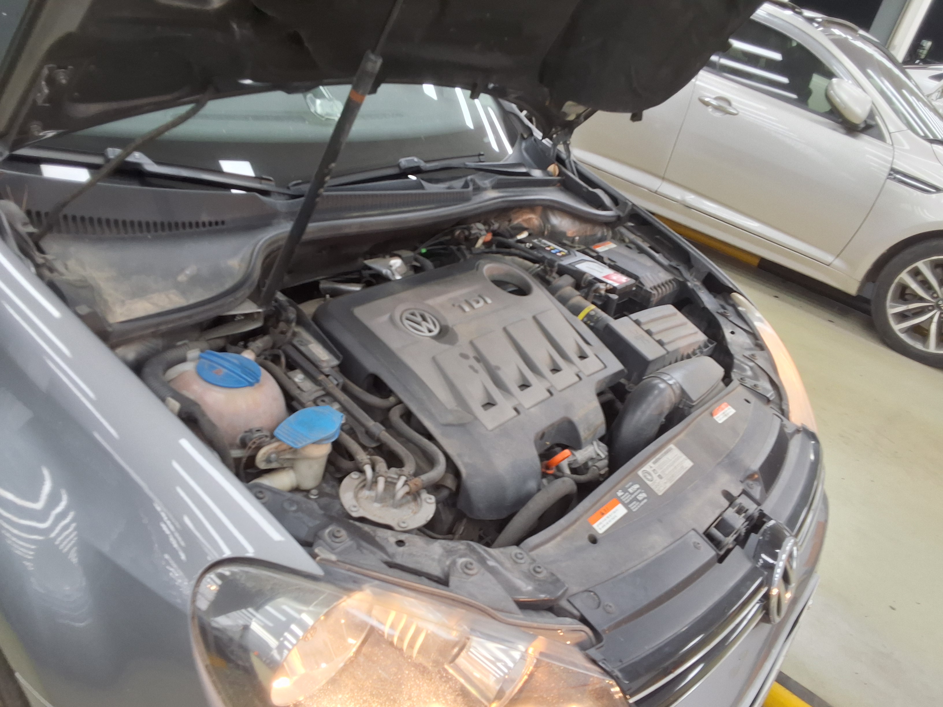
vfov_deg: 49.7
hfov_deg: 63.4
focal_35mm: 28
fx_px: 763
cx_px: 472
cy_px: 354
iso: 40
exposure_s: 1/40
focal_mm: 2.91
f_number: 1.9
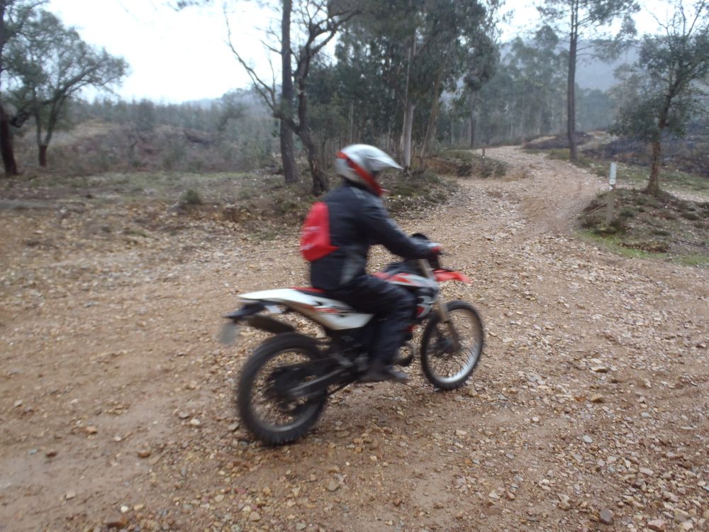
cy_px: 266
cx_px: 354
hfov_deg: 63.4
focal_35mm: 28
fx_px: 573
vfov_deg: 49.7
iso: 100
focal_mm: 5
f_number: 3.9
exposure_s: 1/50
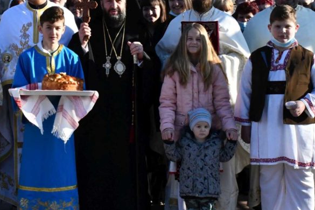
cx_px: 113
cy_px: 71
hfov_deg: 22.3
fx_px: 796
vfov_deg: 15.0
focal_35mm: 91
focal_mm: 35
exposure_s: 1/1600
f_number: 20
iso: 5000
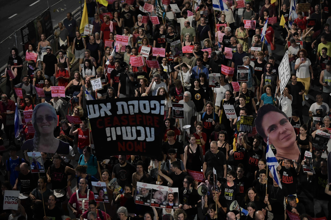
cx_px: 166
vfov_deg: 13.0
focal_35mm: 105
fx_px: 965
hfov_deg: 19.5
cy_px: 110
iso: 8000
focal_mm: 105
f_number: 2.8
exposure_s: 1/250
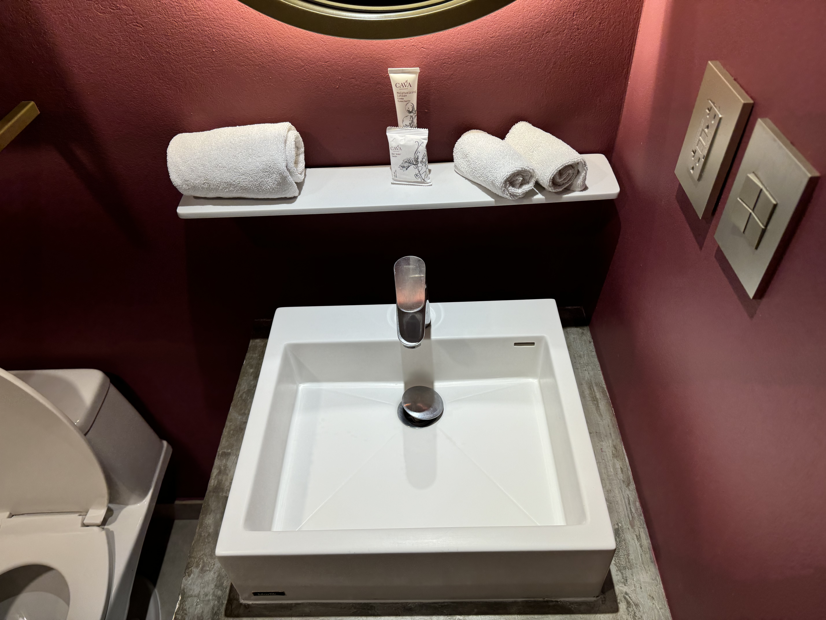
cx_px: 413
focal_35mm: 24
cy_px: 310
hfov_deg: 71.6
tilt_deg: -44.6
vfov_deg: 56.8
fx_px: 573
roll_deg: +5.1
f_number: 1.78
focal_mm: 6.76
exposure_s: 1/120
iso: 80
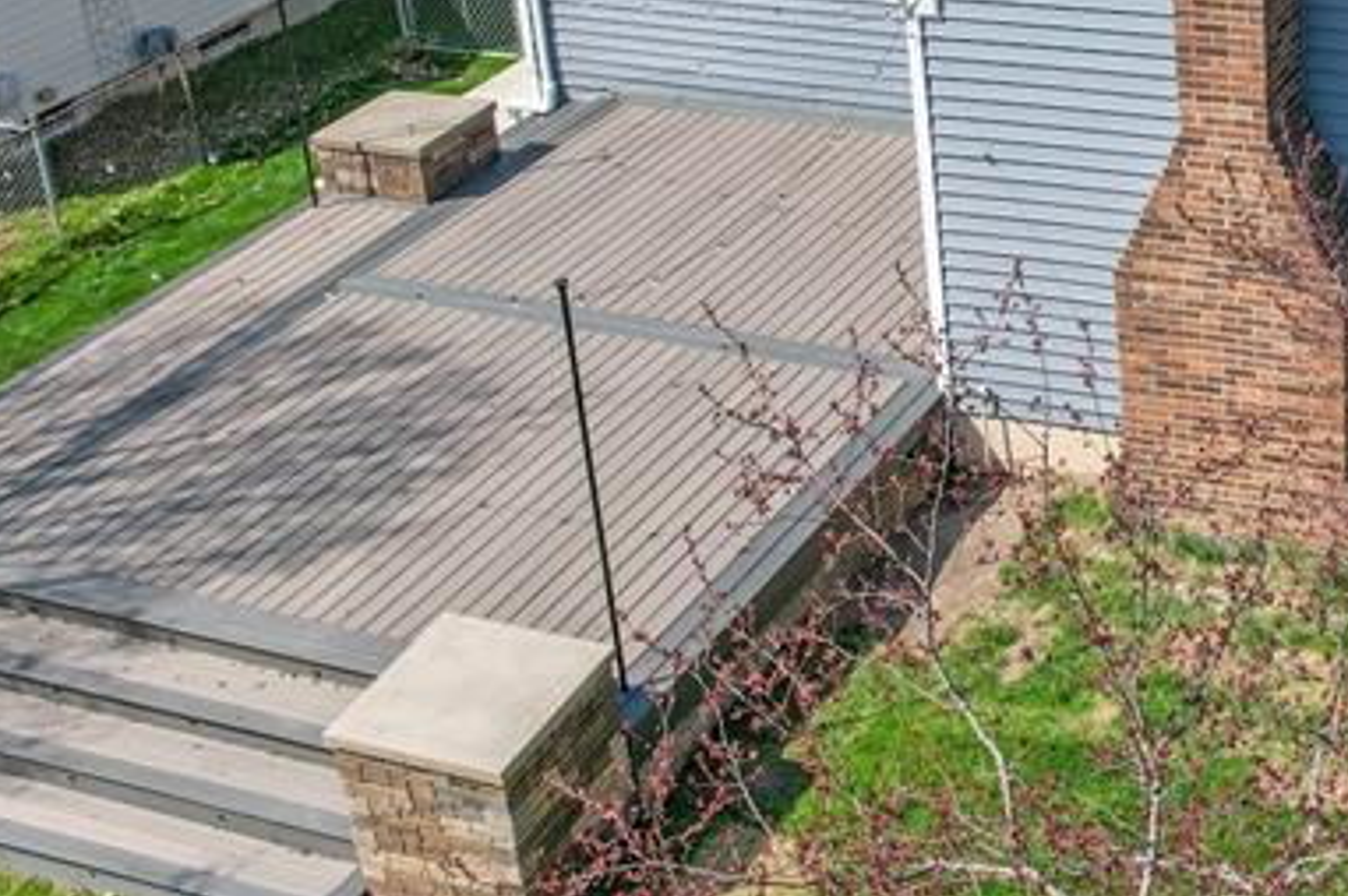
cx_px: 1224
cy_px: 42
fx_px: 2207
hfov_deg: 32.2
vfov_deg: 22.2
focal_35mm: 59
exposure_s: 1/1600
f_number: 2.8
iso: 120
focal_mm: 8.38
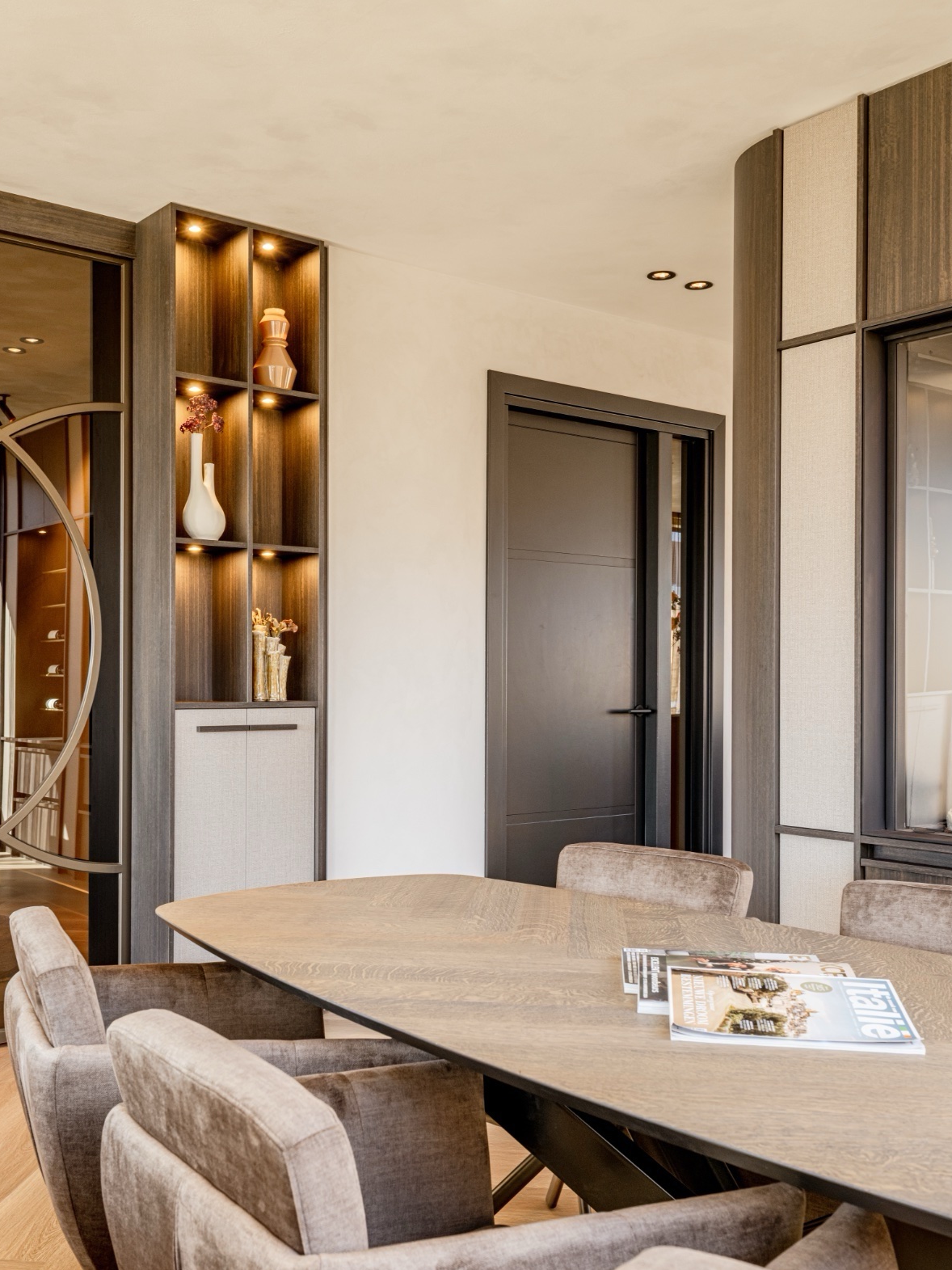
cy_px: 678
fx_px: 1210
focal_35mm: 33
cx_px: 394
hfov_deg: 42.8
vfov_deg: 55.3
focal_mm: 30
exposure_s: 1/3
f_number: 9
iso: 400
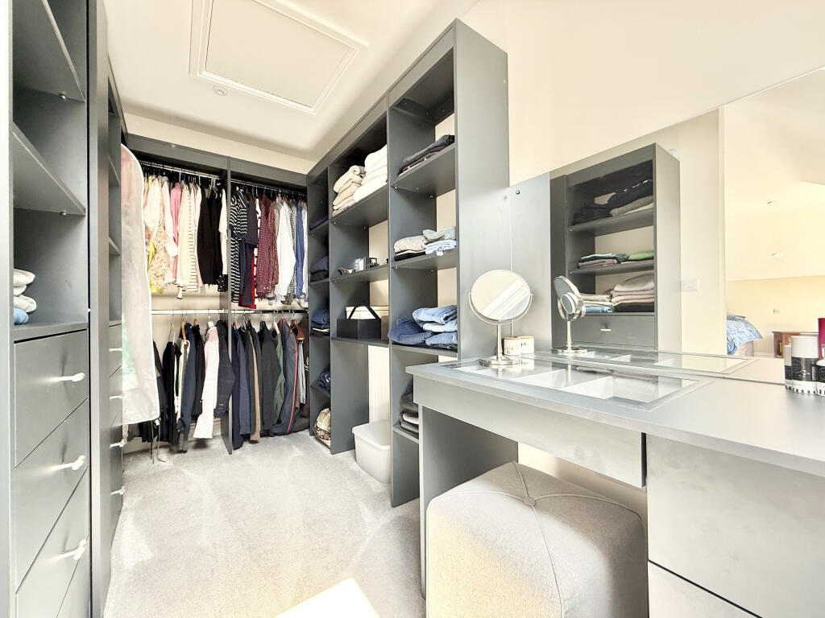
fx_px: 334
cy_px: 309
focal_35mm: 14
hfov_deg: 102.1
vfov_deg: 85.7
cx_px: 412
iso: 200
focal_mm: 2.22
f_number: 2.2
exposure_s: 1/99
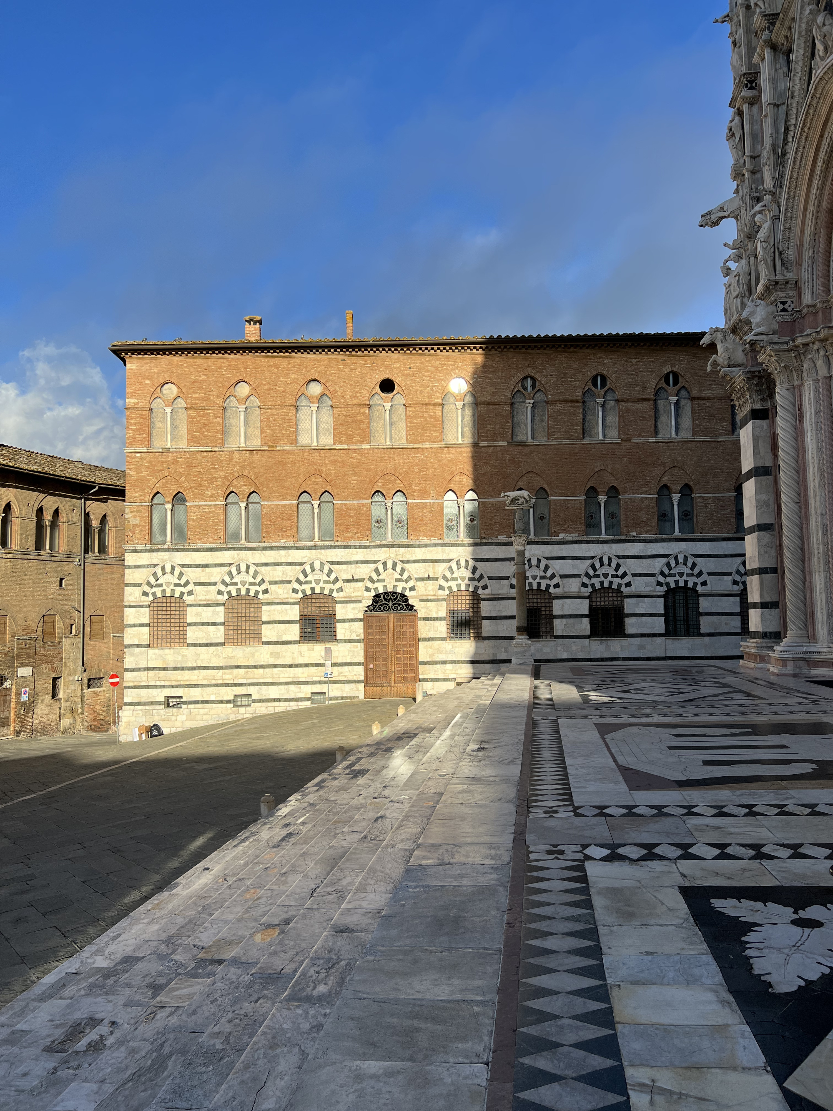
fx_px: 834
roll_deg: +1.3
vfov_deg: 67.3
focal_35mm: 26
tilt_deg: +4.8
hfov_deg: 53.1
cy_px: 556
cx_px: 416
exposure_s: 1/4444
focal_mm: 5.7
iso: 50
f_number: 1.5
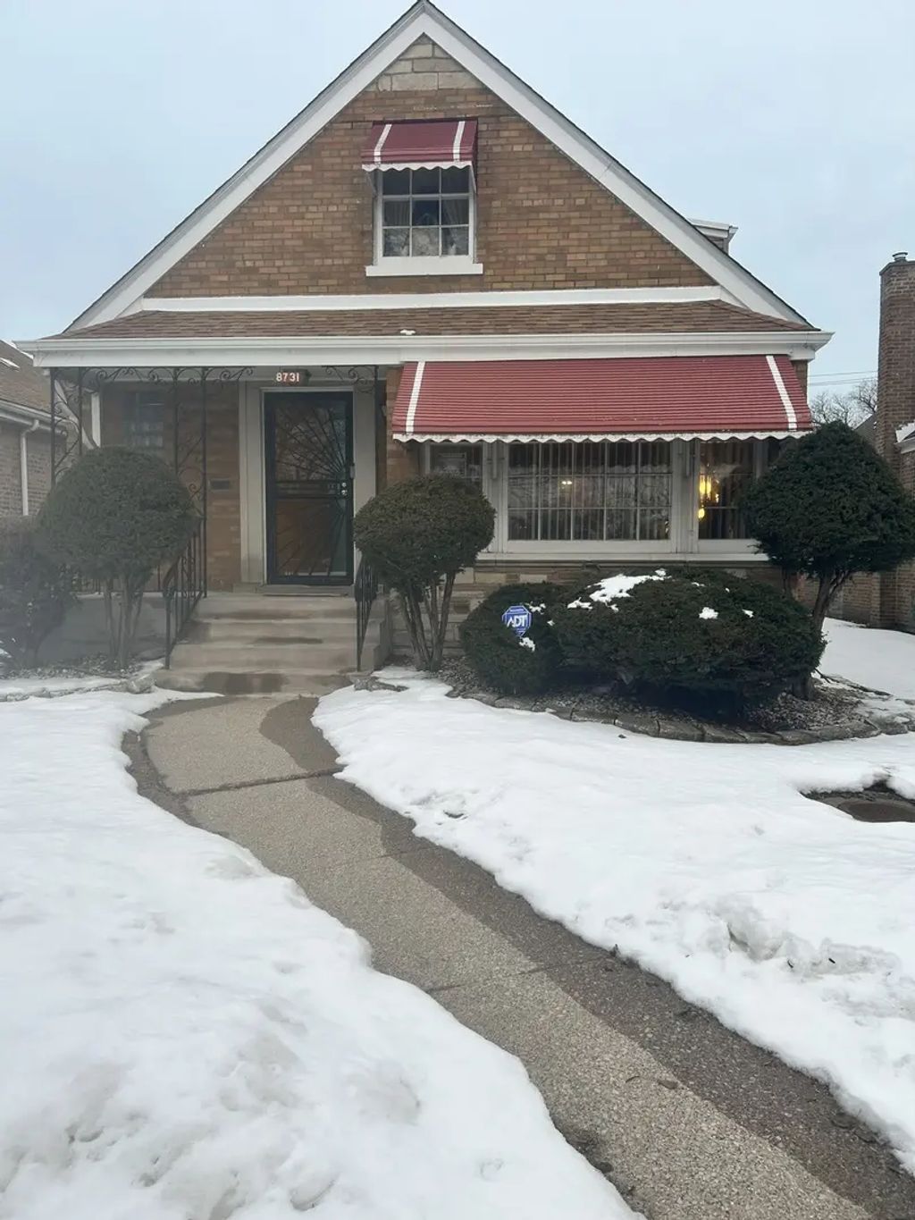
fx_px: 916
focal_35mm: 26
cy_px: 610
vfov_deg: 67.3
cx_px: 458
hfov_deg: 53.1
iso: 40
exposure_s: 1/121
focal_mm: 5.7
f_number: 1.5
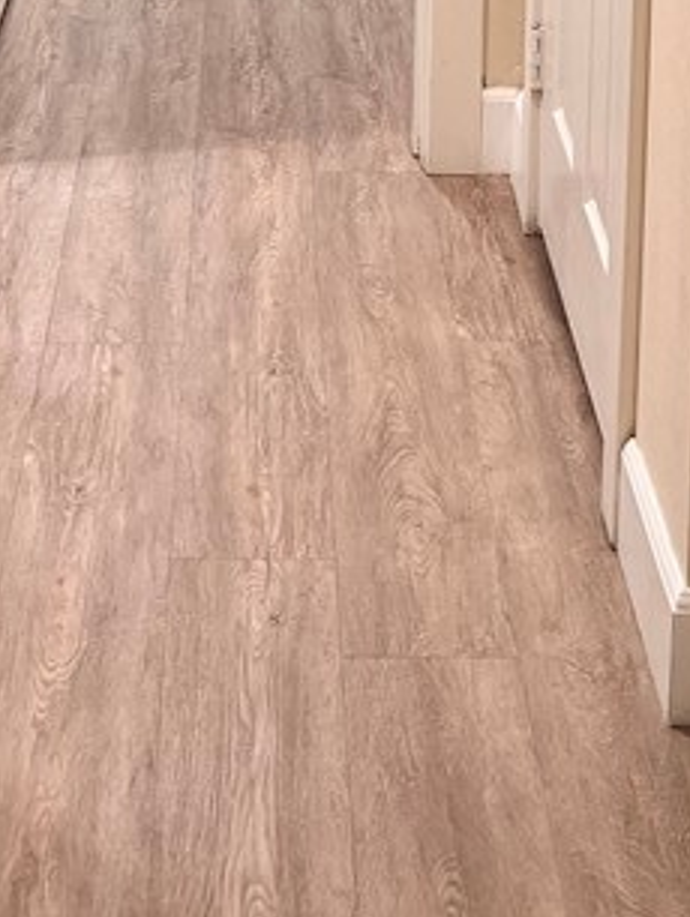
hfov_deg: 17.0
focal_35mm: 87
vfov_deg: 19.5
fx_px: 2309
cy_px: -467
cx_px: 276
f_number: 1.5
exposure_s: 1/120
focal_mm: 5.7
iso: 125
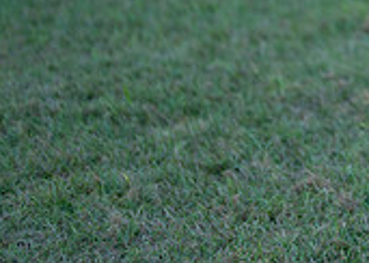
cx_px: 617
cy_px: -174
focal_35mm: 203
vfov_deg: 6.9
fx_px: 2127
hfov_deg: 9.5
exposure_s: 1/1600
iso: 100
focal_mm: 50
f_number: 1.2
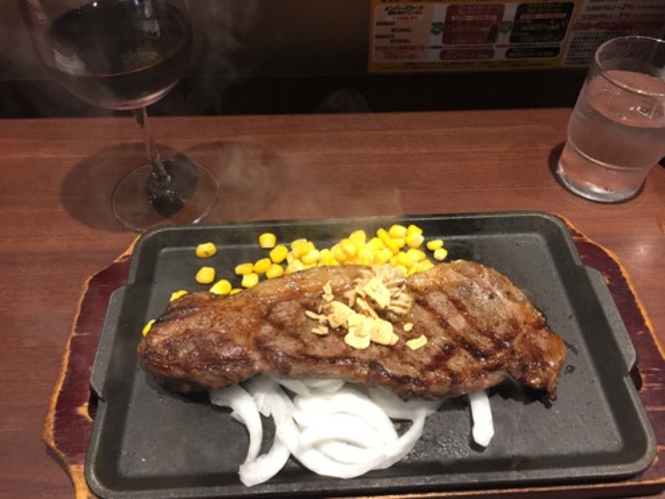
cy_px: 250
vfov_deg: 48.2
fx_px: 557
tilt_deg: -50.3
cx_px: 332
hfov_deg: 61.7
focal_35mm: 29
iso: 50
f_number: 2.2
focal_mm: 4.15
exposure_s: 1/30
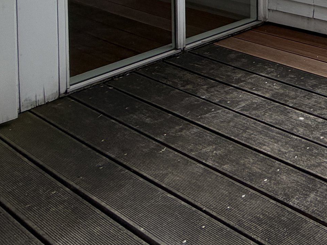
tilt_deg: -0.9
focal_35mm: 44
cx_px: 512
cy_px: -119
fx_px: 416
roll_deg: +0.4
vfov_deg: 25.3
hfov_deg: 26.9
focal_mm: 2.22
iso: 20
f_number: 2.2
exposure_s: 1/1399
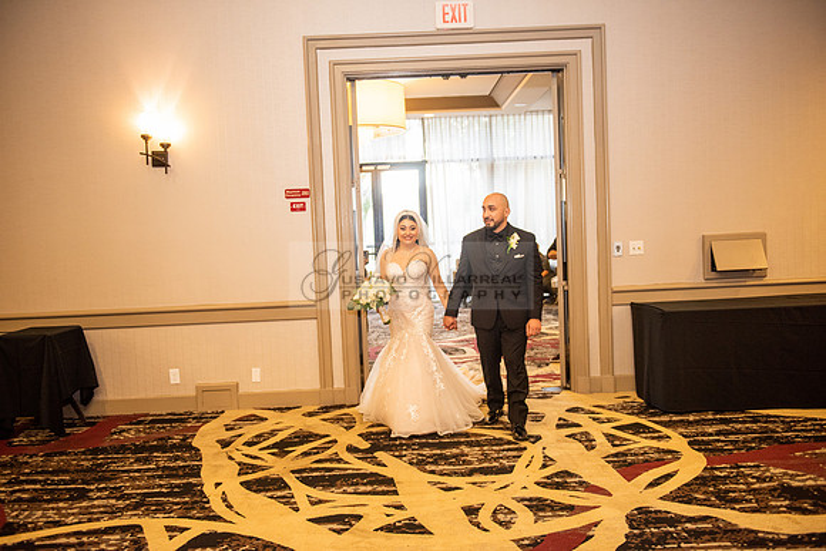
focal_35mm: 32
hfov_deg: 58.7
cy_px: 276
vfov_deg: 41.1
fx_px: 734
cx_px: 413
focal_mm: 32
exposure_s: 1/125
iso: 1600
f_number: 2.8
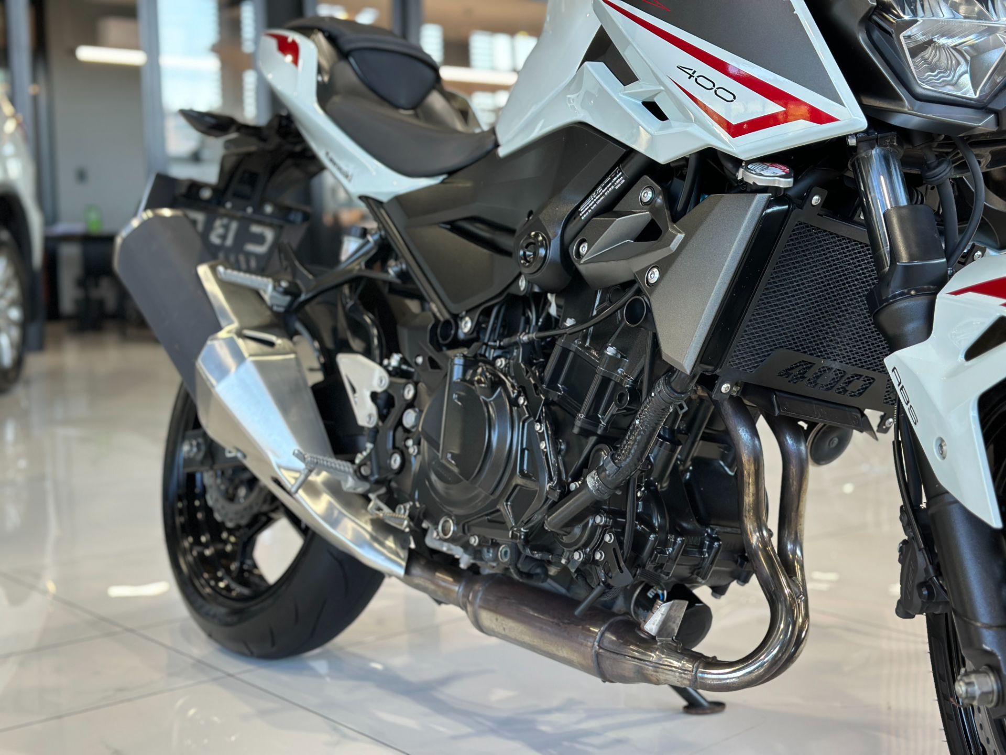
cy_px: 378
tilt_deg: -5.9
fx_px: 1395
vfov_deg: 30.3
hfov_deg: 39.7
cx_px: 503
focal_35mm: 48
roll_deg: +1.0
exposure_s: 1/120
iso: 160
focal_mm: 6.86
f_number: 1.78
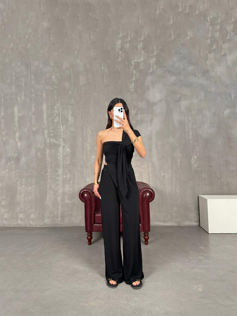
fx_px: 219
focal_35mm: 24
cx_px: 118
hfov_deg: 56.8
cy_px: 158
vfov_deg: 71.6
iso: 160
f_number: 1.78
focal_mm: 6.76
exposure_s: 1/121
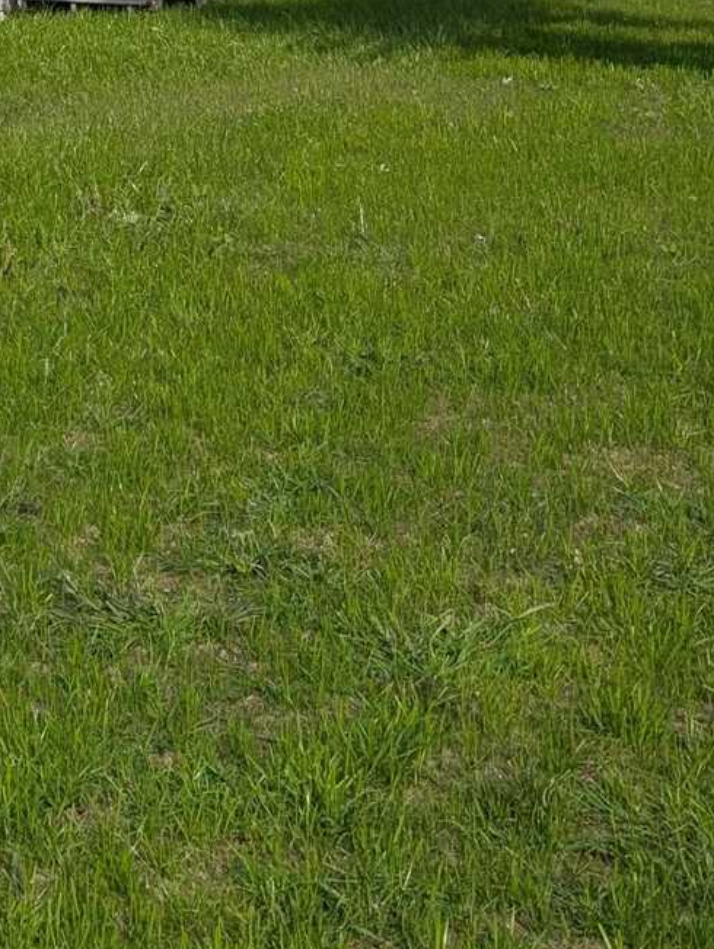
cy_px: -270
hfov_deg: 15.4
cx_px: -491
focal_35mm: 85
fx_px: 2332
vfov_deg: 21.0
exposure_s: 1/1458
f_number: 1.68
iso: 21
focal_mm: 6.9
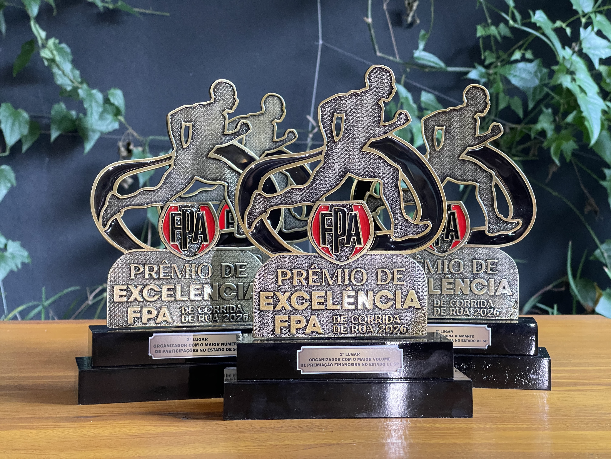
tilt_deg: -1.8
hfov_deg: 30.3
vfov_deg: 22.9
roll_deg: -0.7
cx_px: 306
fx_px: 1130
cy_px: 230
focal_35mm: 64
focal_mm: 7.5
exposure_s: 1/60
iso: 500
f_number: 2.2
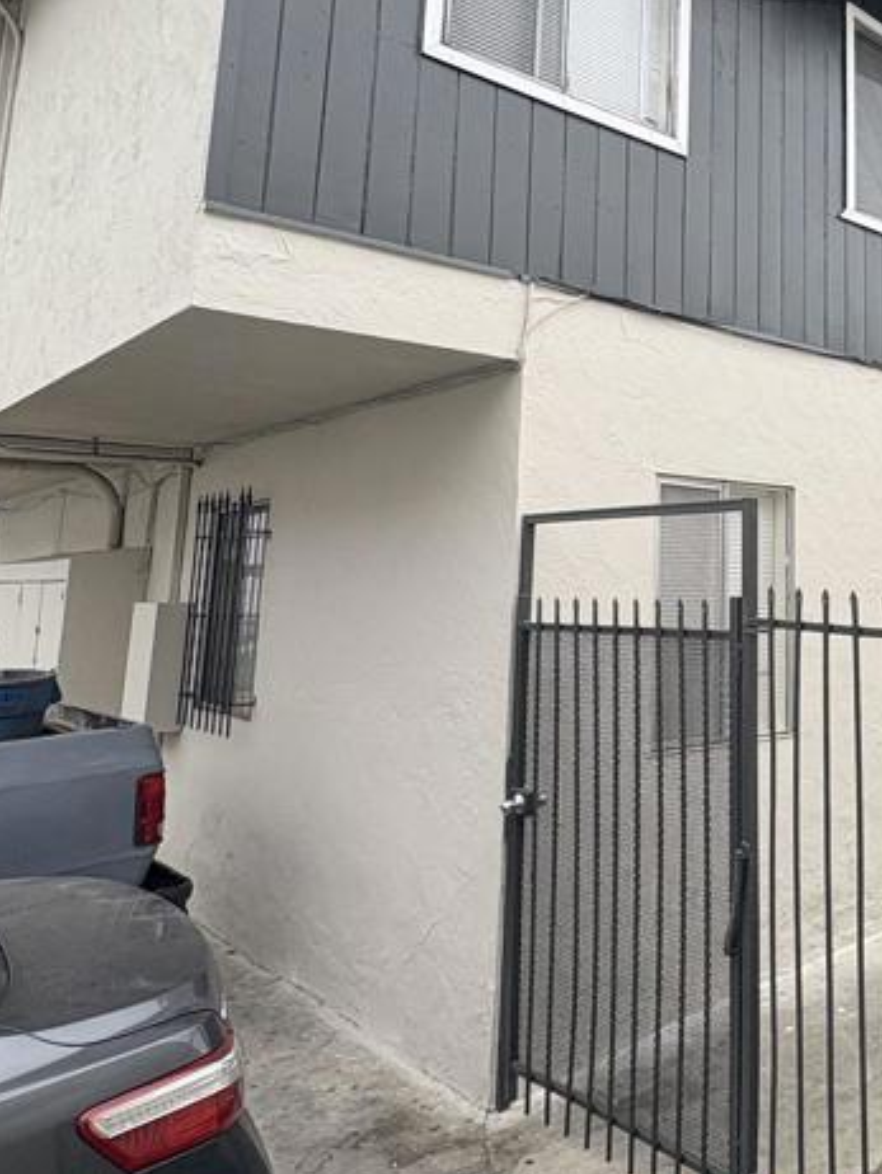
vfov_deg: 57.1
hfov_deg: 41.6
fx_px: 1052
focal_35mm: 31
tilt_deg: +10.9
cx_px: 803
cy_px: 396
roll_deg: +0.4
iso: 50
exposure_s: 1/899
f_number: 2.2
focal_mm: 2.22
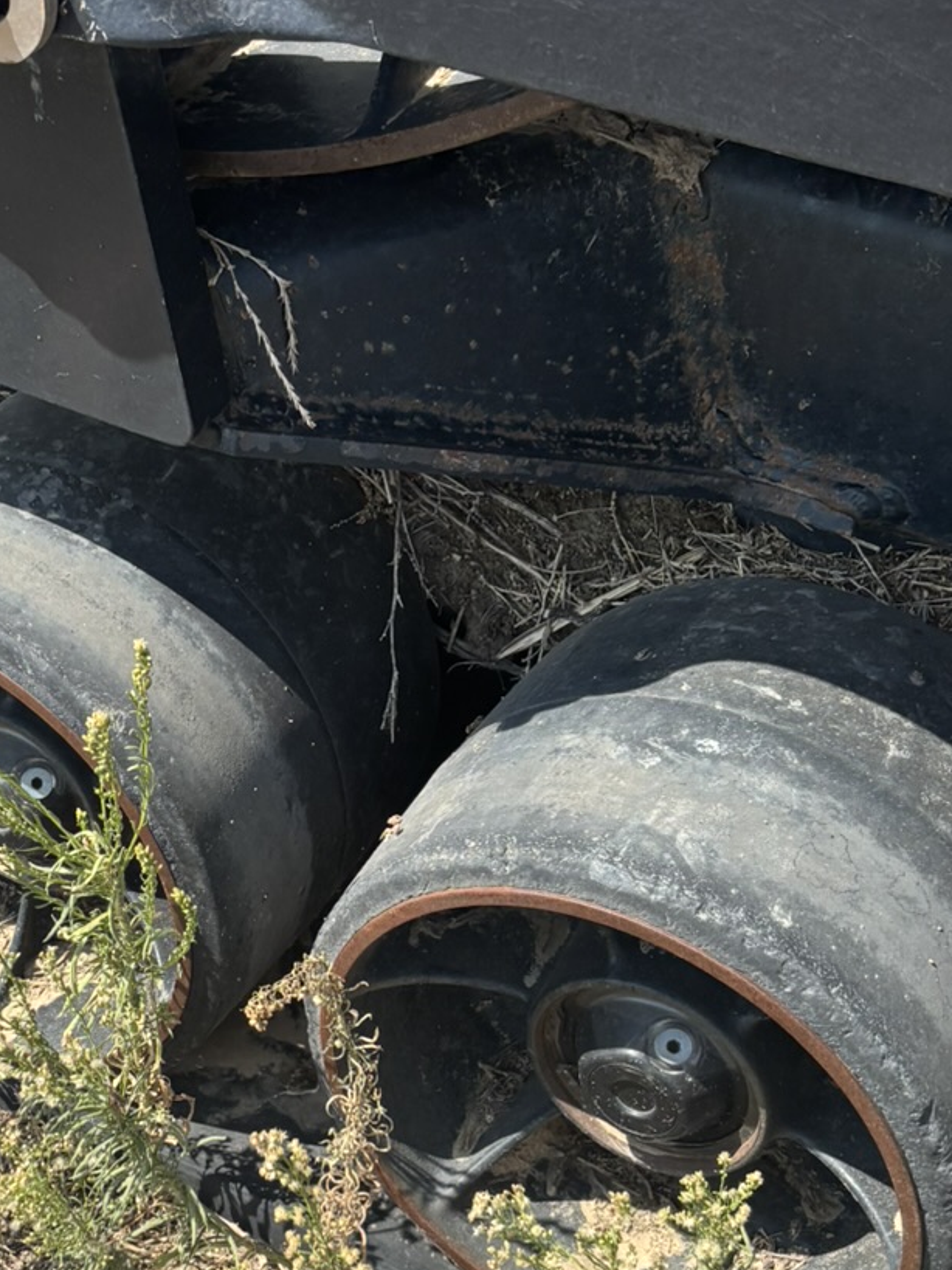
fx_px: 2384
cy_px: 834
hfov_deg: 22.2
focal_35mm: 65
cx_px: 158
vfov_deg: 29.6
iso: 50
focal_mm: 5.96
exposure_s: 1/2398
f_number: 1.6
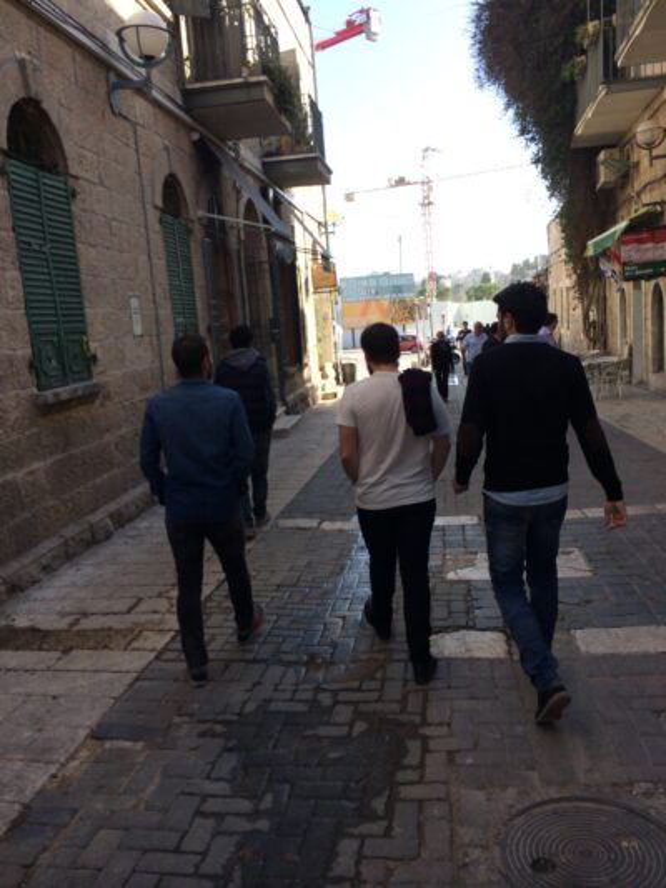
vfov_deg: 60.0
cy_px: 444
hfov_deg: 46.8
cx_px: 333
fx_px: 769
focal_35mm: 30
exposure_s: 1/855
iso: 32
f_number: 2.2
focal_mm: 4.12
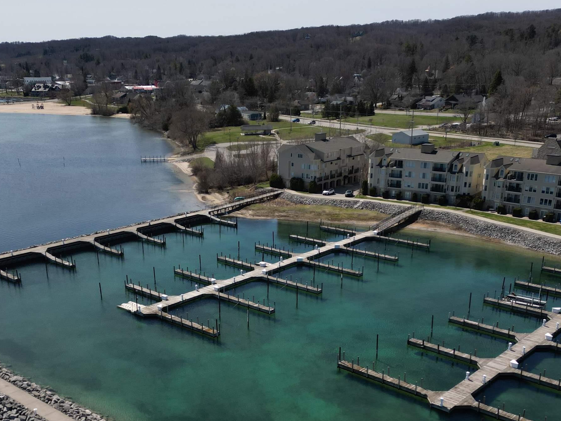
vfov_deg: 34.3
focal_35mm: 41
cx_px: 251
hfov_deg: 45.7
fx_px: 665
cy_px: 323
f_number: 1.7
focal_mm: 6.72
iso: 120
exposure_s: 1/250
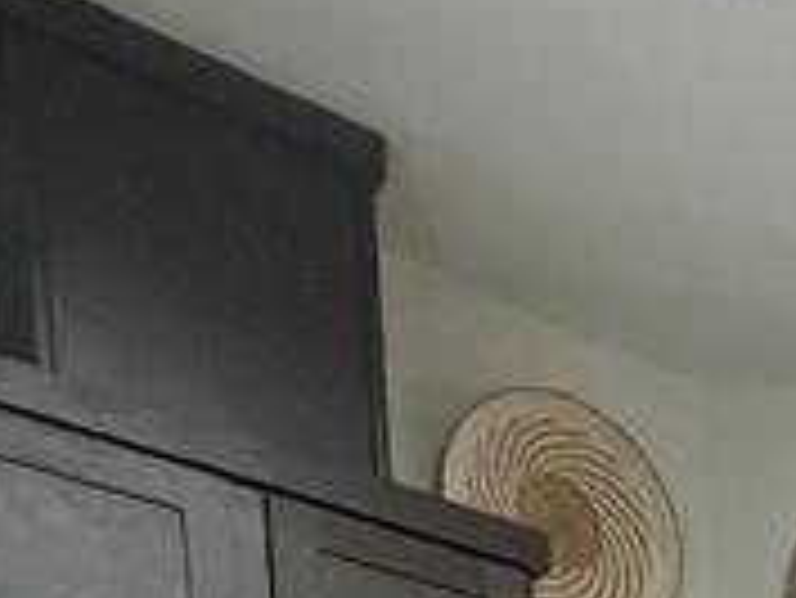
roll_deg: +0.0
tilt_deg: -6.5
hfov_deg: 17.7
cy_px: 1592
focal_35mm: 81
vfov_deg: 12.4
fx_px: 1864
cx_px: 1556
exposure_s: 1/60
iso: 640
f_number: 2.2
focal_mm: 2.22
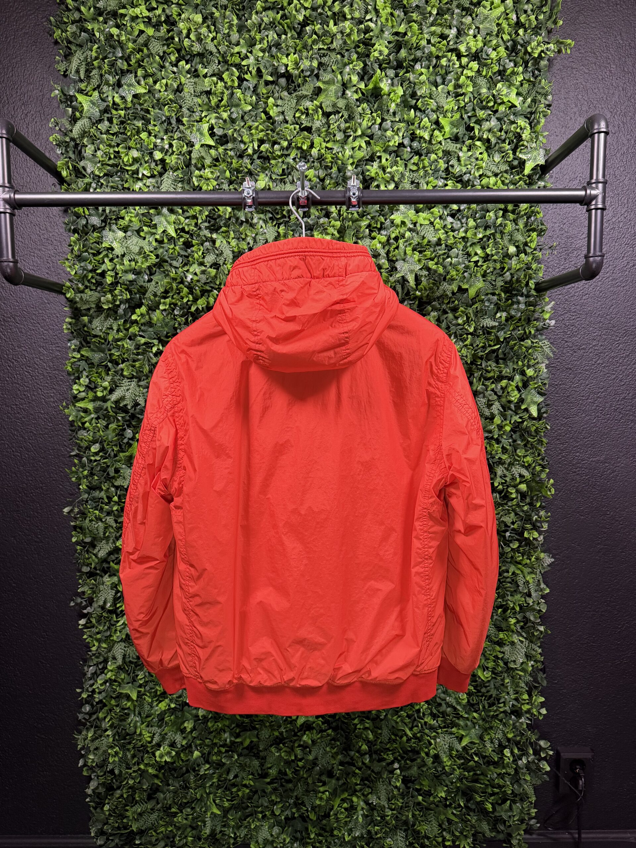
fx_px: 588
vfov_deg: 71.6
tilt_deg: -5.5
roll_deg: +0.9
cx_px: 318
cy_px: 424
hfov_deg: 56.8
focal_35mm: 24
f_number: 1.78
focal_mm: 6.76
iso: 400
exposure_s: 1/55
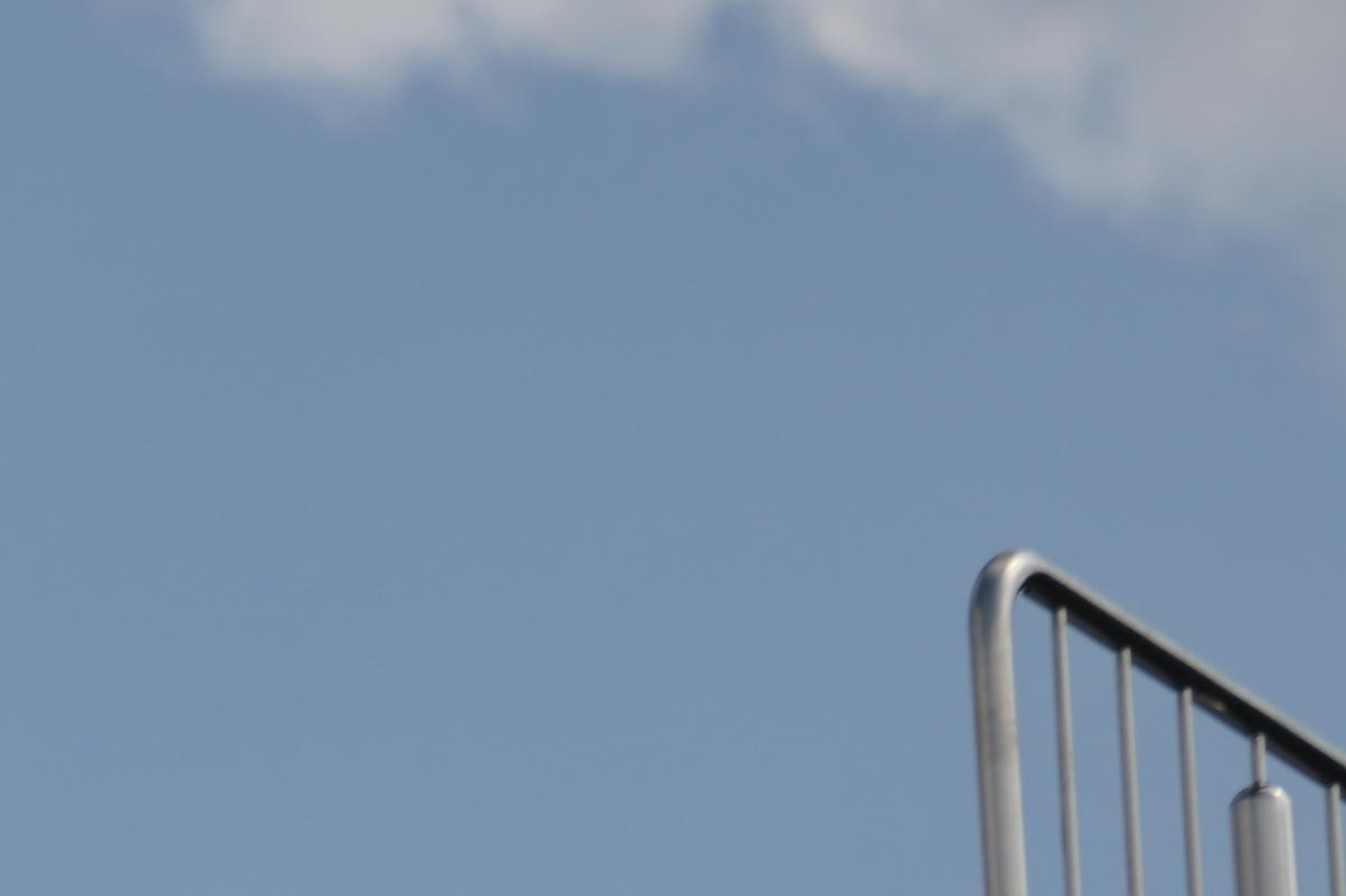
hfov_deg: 5.2
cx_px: -993
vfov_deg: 3.5
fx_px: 14614
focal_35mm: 391
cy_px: 1924
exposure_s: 1/4000
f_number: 2.8
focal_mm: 76
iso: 160
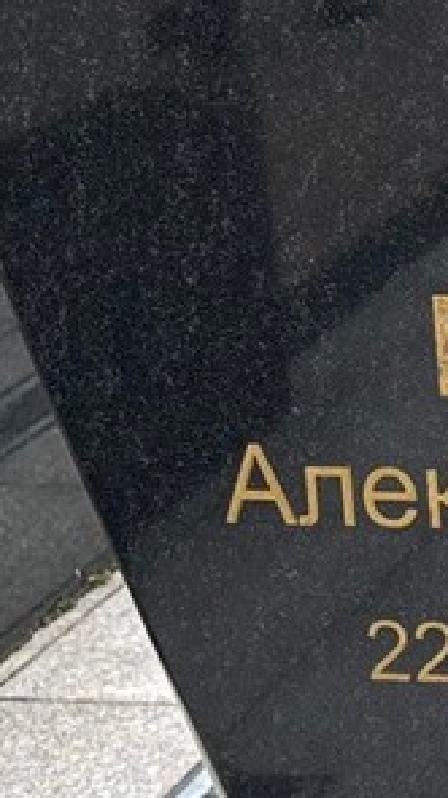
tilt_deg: -13.1
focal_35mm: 138
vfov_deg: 15.1
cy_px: -116
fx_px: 2921
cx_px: 1069
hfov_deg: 8.1
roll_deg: +2.2
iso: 50
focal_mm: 5.96
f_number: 1.6
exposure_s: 1/565
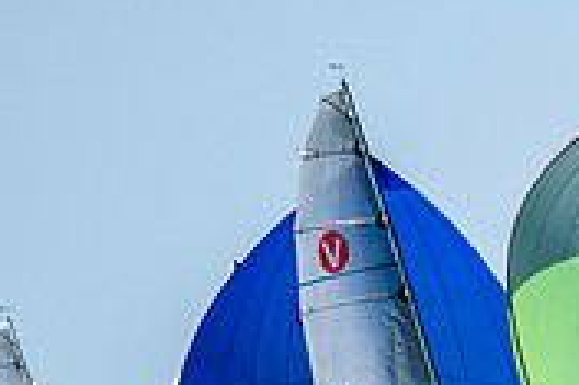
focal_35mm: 1486
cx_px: 661
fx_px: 23877
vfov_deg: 0.9
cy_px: 620
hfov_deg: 1.4
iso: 320
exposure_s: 1/2500
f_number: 5.6
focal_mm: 300
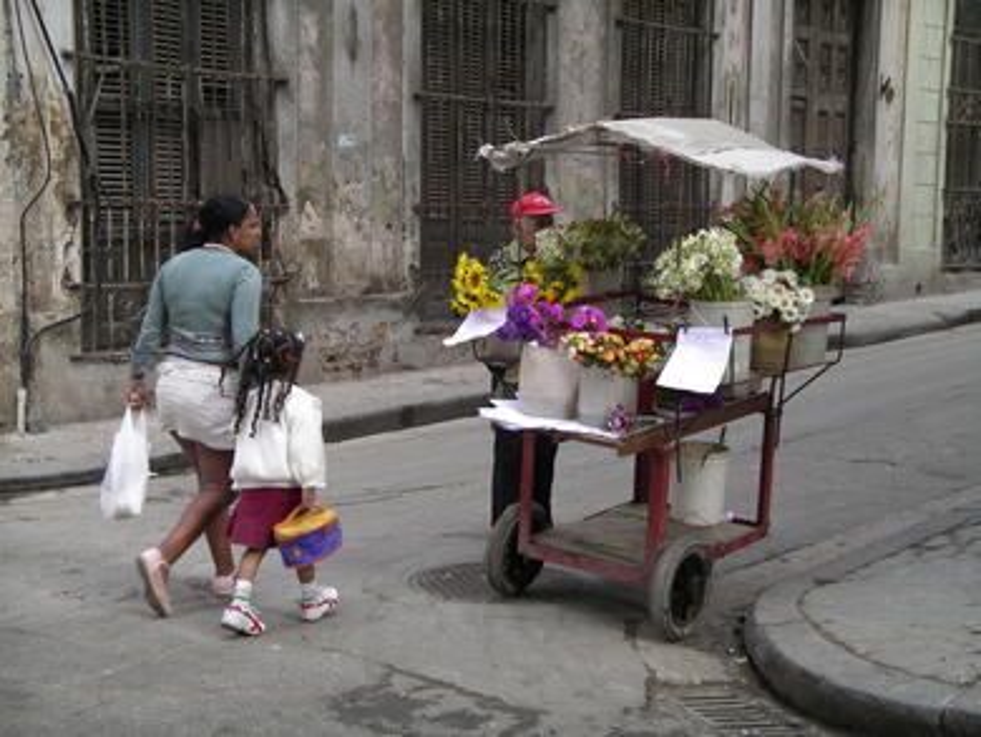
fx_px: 1758
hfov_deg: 31.2
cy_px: 368
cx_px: 490
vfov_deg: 23.7
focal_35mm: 62
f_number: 3.3
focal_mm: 12.8
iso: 80
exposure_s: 1/100
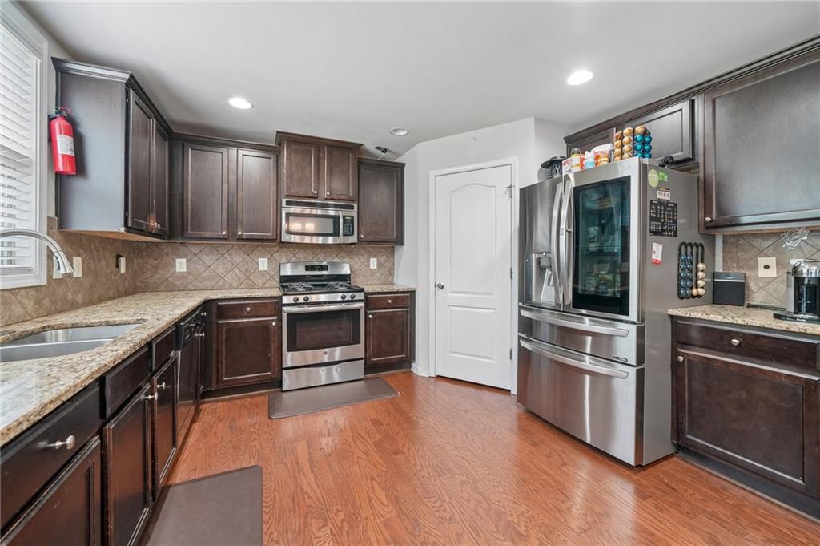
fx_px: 296
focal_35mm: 13
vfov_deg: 85.3
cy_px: 273
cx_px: 410
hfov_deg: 108.4
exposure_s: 1/3.33
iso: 400
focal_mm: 13
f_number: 8
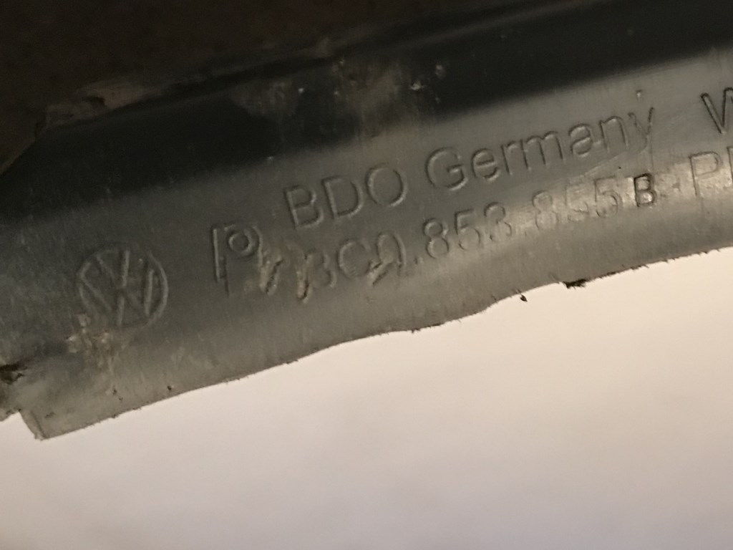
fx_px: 593
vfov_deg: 49.7
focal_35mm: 28
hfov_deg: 63.4
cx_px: 366
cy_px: 275
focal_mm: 3.99
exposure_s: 1/6
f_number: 1.8
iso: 100
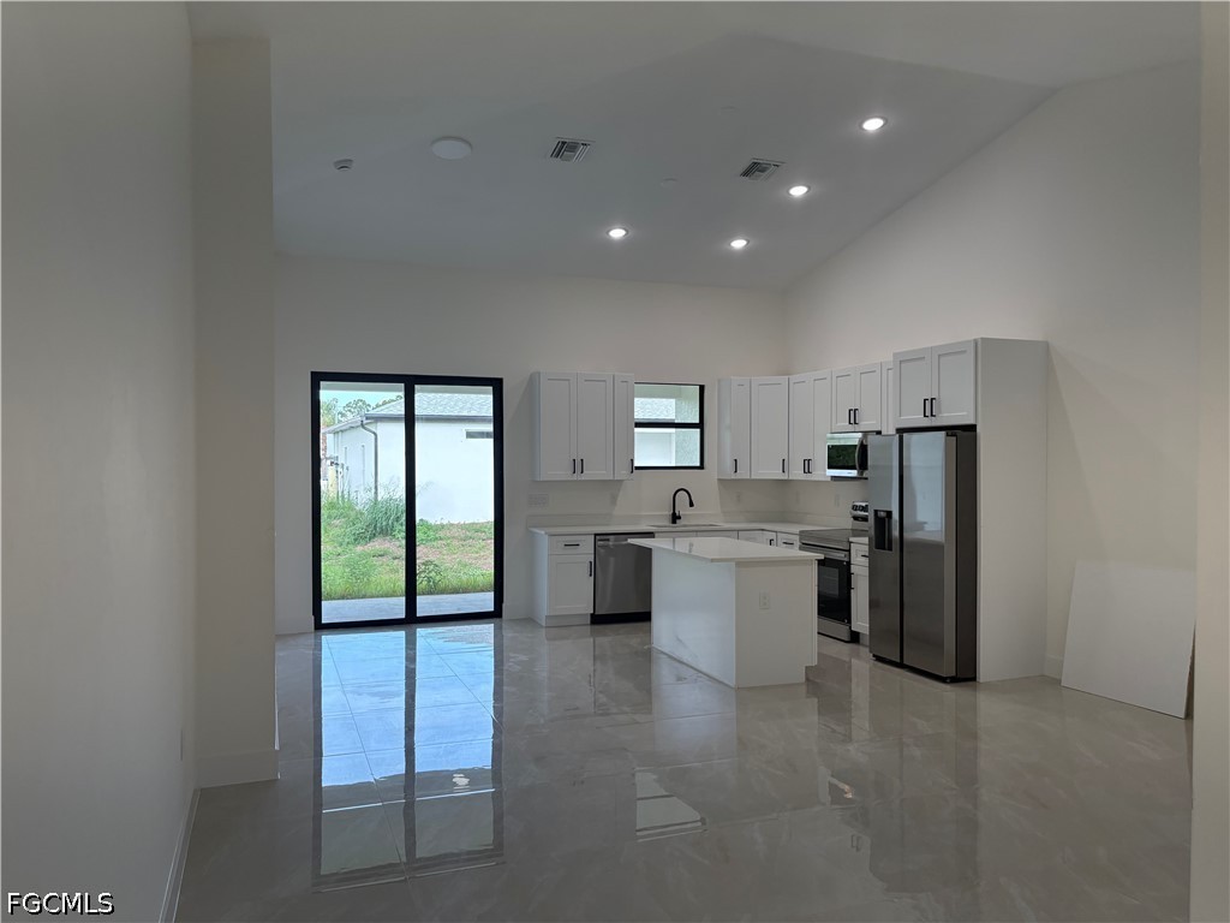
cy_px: 462
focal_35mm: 26
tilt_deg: -1.3
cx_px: 615
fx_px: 924
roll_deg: +0.3
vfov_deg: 53.1
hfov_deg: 67.3
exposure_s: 1/228
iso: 100
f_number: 1.6
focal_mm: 5.96
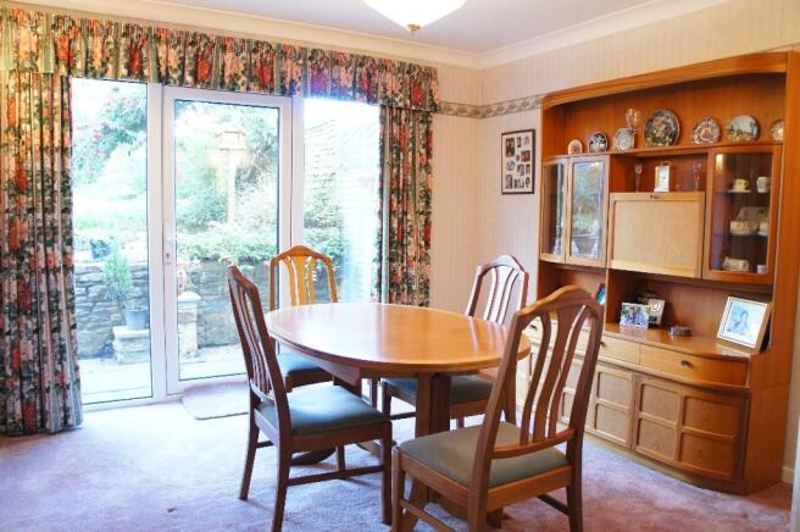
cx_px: 400
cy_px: 266
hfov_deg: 67.4
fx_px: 599
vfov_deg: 47.8
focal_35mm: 27
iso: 1600
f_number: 3.5
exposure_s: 1/80
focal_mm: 18
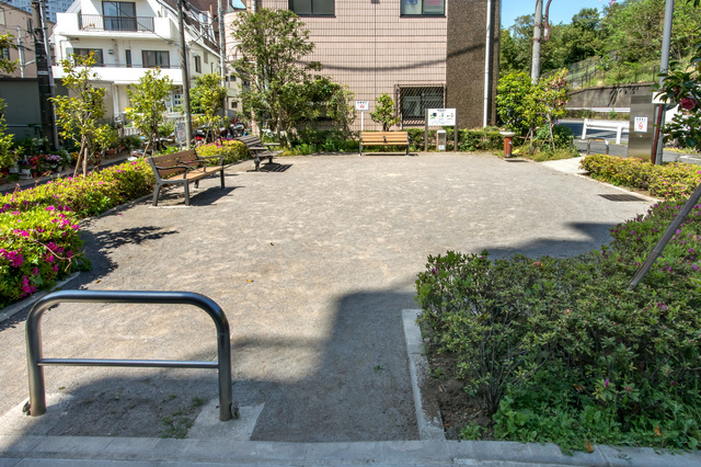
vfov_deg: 67.3
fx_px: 350
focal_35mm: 18
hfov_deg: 90.0
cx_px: 350
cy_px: 234
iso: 400
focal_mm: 6.7
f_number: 9
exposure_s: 1/320
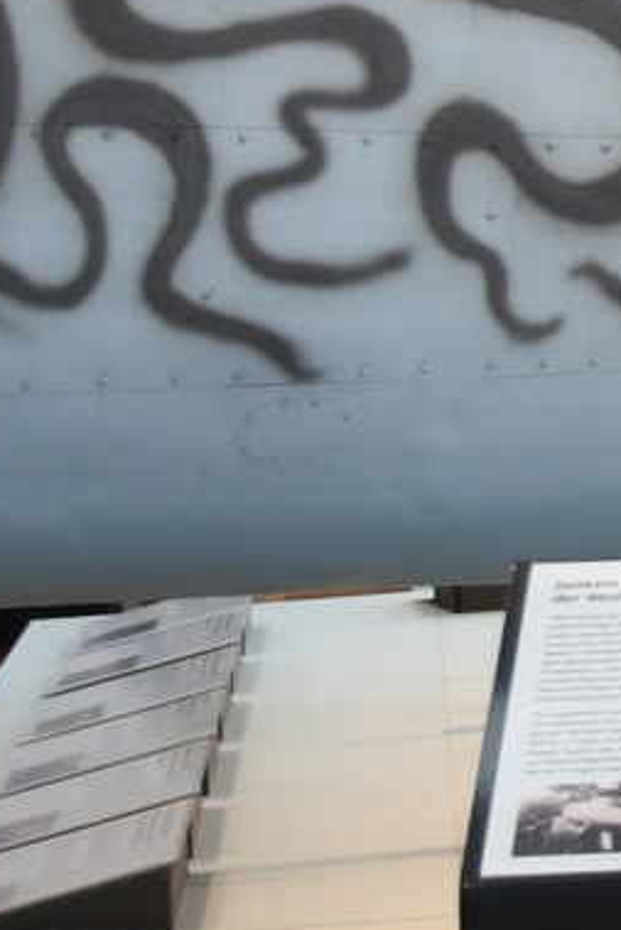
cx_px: 1895
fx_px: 4420
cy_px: -15
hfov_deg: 7.1
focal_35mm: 171
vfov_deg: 11.9
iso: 500
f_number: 3.8
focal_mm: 18
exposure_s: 1/40
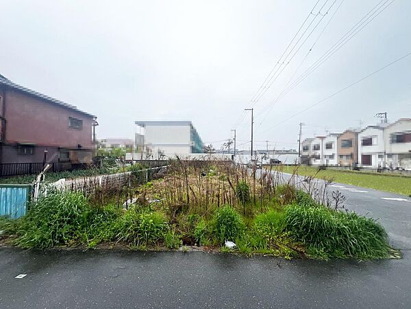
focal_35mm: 13
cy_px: 154
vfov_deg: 89.9
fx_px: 154
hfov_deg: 106.2
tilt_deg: +3.2
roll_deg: -0.7
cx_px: 206
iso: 32
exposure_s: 1/513
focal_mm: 1.57
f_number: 1.8
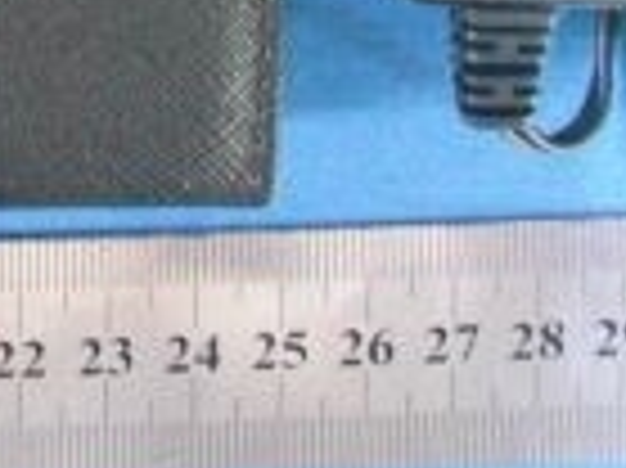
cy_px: -572
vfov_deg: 8.3
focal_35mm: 166
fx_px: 2999
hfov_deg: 11.1
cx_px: -495
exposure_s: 1/25
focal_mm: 6.3
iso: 800
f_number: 2.8
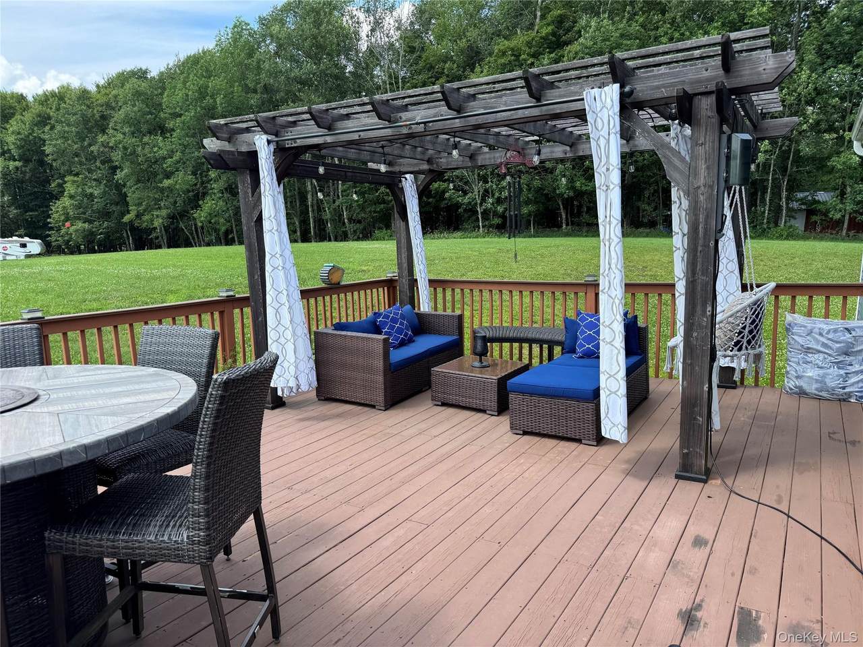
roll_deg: +0.5
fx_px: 598
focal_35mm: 24
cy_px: 324
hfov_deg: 71.6
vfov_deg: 56.8
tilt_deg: -11.9
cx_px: 432
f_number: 1.78
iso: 80
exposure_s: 1/1456
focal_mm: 6.76
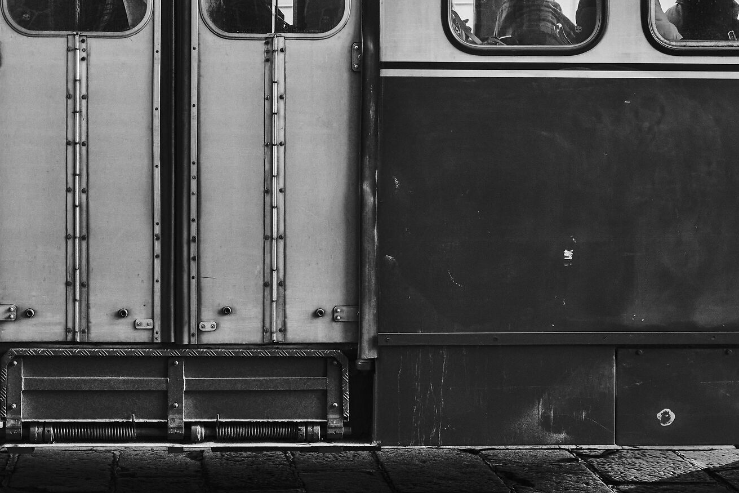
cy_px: 83
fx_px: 1540
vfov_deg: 18.0
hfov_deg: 26.8
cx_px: 221
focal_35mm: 75
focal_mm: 27
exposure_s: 1/250
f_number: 4
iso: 1600
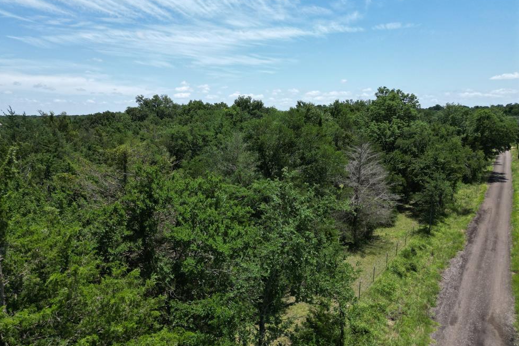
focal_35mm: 26
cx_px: 250
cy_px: 187
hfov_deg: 69.4
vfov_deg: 49.5
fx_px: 375
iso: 110
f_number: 1.7
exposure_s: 1/2500
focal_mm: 6.72
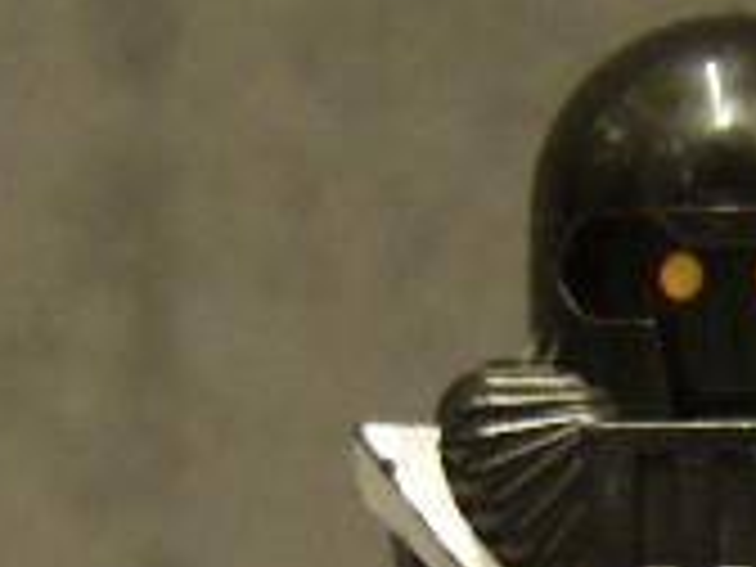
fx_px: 3167
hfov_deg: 13.4
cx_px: 738
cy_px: 711
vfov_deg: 10.1
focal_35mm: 145
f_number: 3.3
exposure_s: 1/4
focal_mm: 6.3
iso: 320
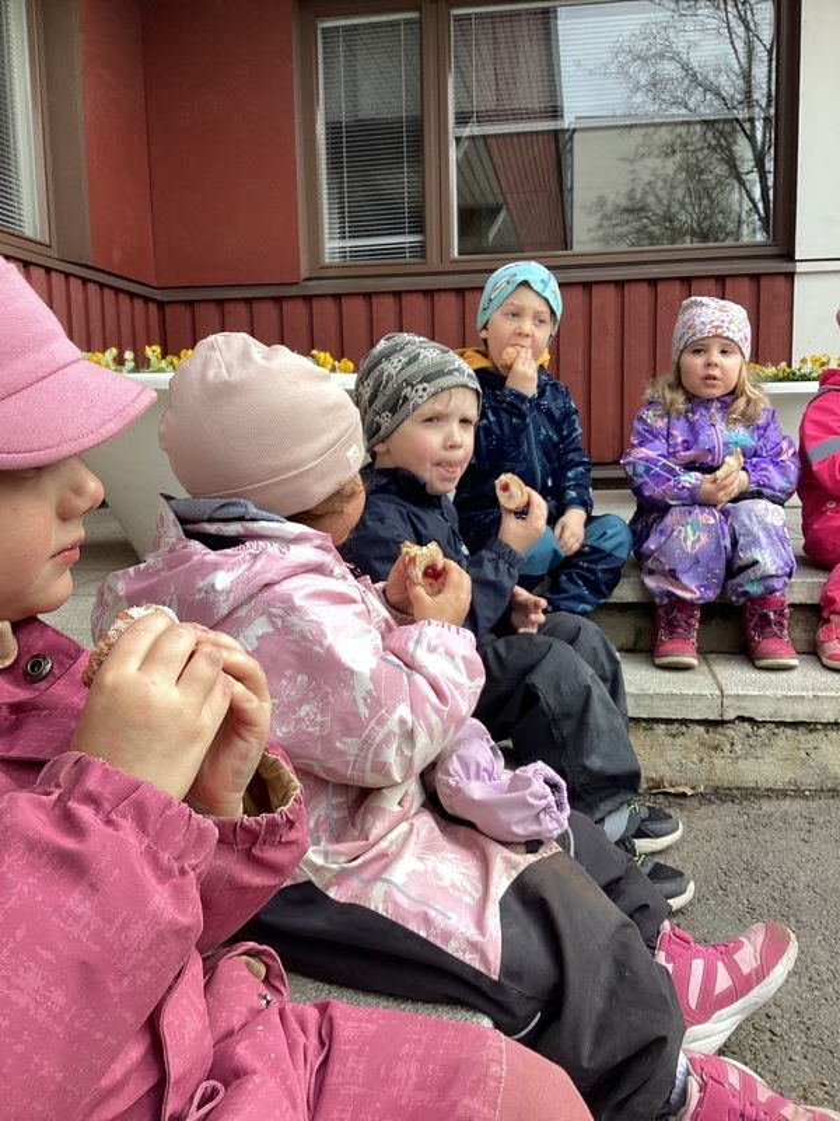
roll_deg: +1.2
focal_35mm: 31
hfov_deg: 45.4
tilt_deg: -7.0
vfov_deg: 58.4
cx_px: 420
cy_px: 560
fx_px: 1003
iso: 25
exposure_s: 1/196
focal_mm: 3.3
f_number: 2.4
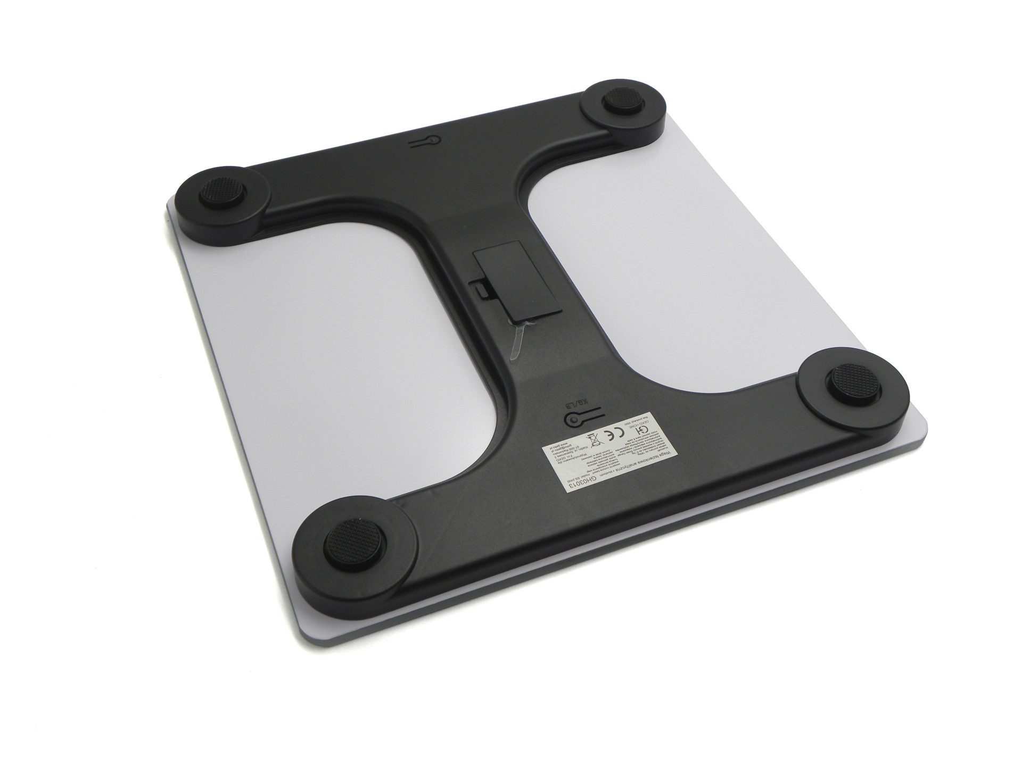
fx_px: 1210
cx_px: 511
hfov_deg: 45.8
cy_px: 383
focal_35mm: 41
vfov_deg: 35.1
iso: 64
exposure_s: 1/80.7
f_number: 3.2
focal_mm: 7.3
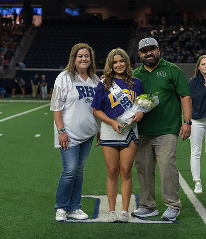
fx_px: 758
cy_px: 118
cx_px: 119
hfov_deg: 15.5
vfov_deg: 17.9
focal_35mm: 104
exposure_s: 1/320
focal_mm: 70
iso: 1000
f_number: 2.8
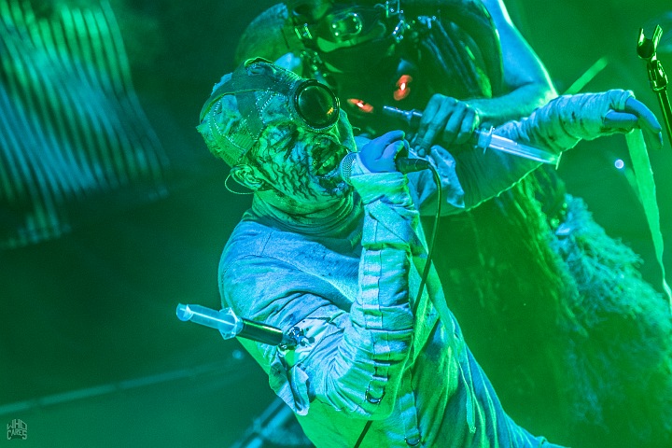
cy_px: 224
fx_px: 3640
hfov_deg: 10.5
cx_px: 336
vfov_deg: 7.0
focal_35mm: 195
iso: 1000
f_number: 2.8
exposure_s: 1/100
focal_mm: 130
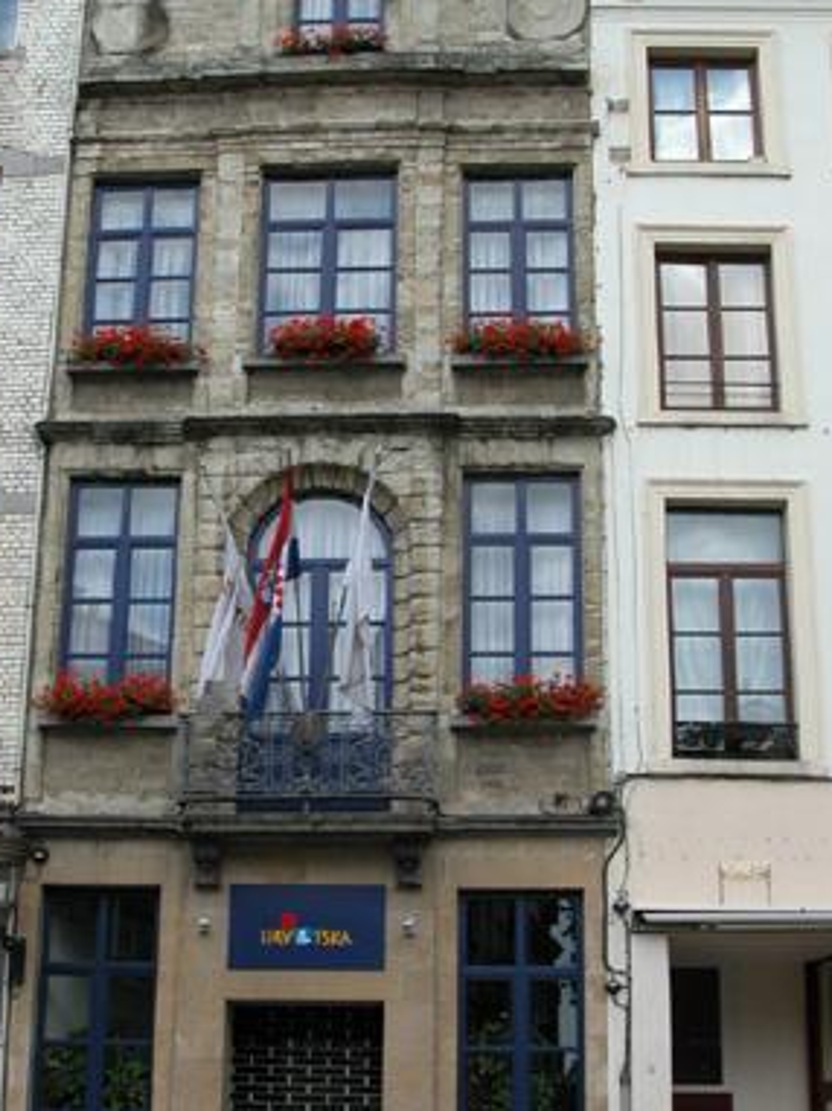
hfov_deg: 25.6
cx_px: 329
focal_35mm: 57
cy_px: 558
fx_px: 1829
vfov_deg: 33.8
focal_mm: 8.9
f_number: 5
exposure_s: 1/240
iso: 100
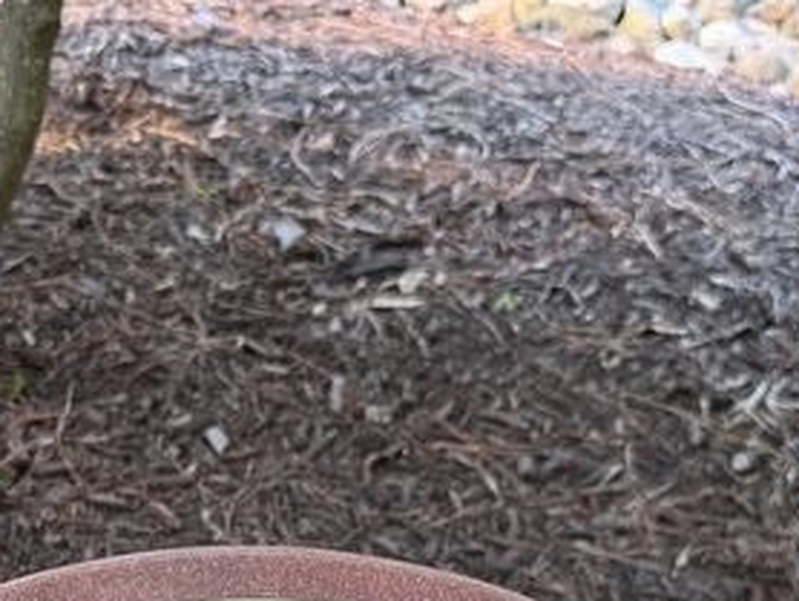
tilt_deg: -39.8
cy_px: 817
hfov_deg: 27.9
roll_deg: -11.1
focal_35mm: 69
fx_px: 1594
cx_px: 241
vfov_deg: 19.4
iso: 160
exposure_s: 1/121
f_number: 1.78
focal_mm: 6.76
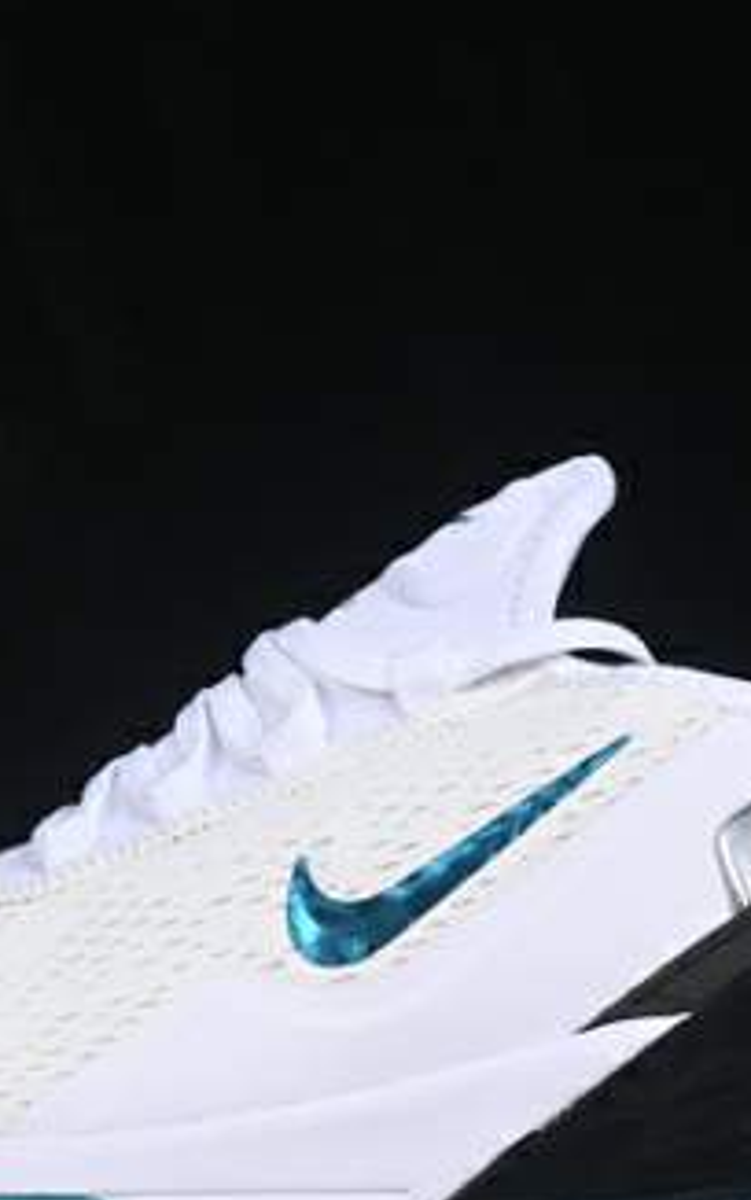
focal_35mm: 171
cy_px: 817
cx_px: 368
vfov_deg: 12.2
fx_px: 5595
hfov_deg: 7.7
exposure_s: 1/80
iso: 160
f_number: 8
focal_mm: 50
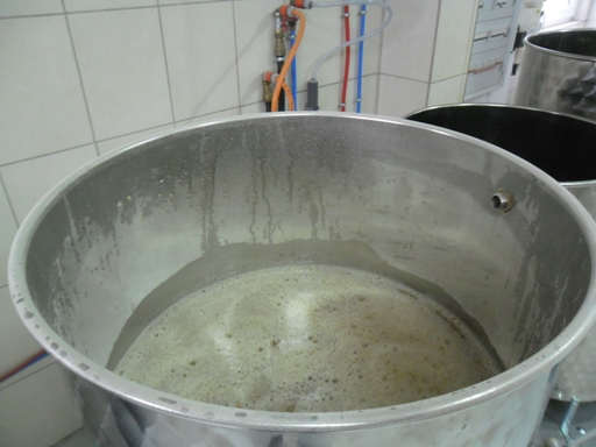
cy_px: 224
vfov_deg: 51.4
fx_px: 465
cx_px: 298
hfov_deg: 65.3
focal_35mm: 27
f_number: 3.5
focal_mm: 4.9
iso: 400
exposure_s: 1/12
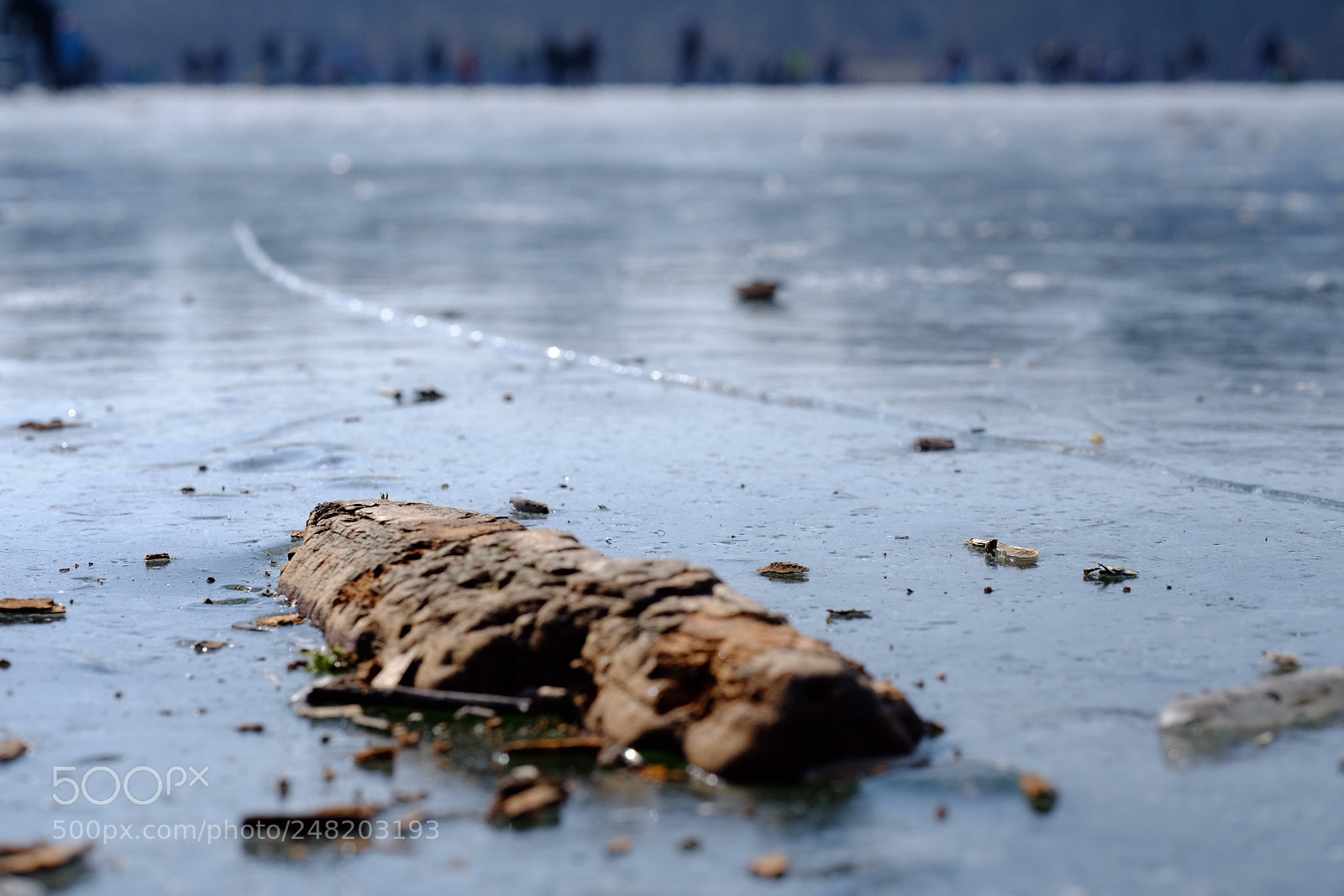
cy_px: 448
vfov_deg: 16.3
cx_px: 672
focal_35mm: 84
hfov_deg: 24.2
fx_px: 3136
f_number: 8
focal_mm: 56
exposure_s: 1/500
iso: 200
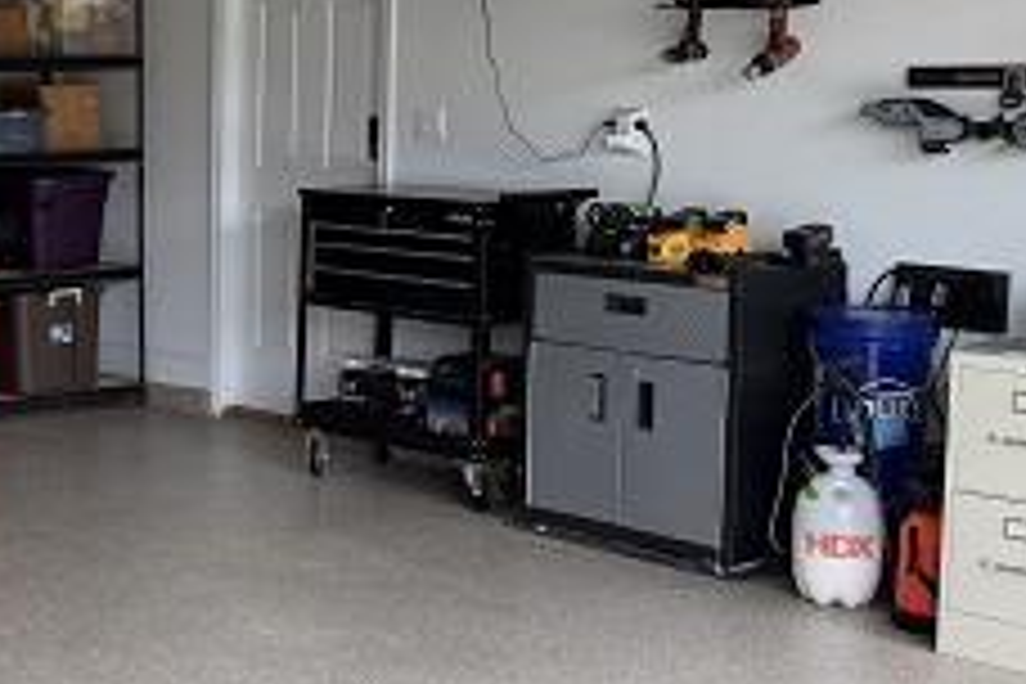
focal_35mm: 70
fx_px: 1995
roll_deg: +0.6
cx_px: -117
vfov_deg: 19.4
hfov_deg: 26.5
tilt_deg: -4.9
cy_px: 274
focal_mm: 6.76
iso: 64
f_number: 1.78
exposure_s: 1/275
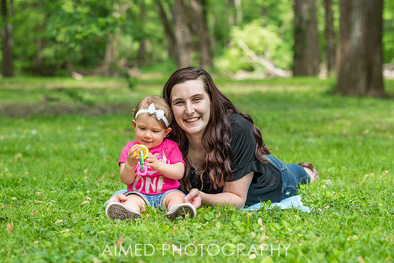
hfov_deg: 21.1
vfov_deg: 14.2
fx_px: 1058
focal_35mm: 97
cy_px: 141
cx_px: 222
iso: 320
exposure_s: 1/1000
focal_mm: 85
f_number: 3.5
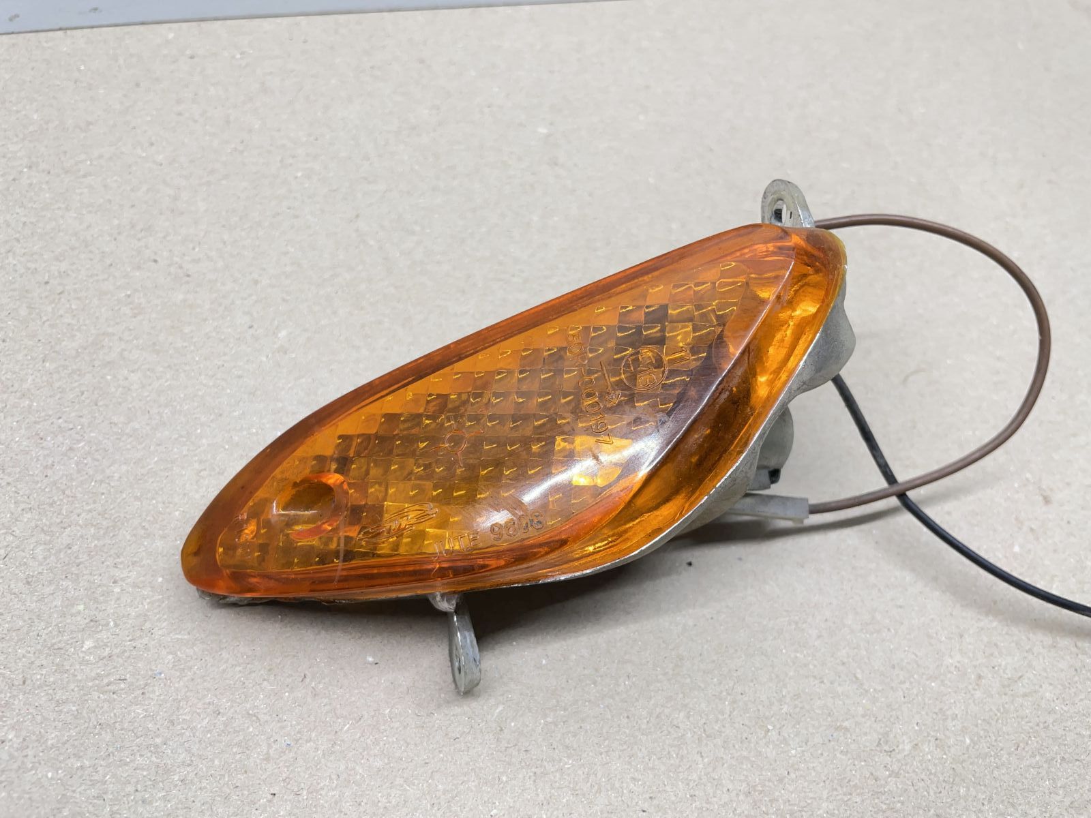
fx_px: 819
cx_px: 546
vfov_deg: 53.1
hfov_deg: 67.3
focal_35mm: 26
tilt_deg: -57.2
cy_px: 409
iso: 80
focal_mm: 4.2
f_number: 1.6
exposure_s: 1/100
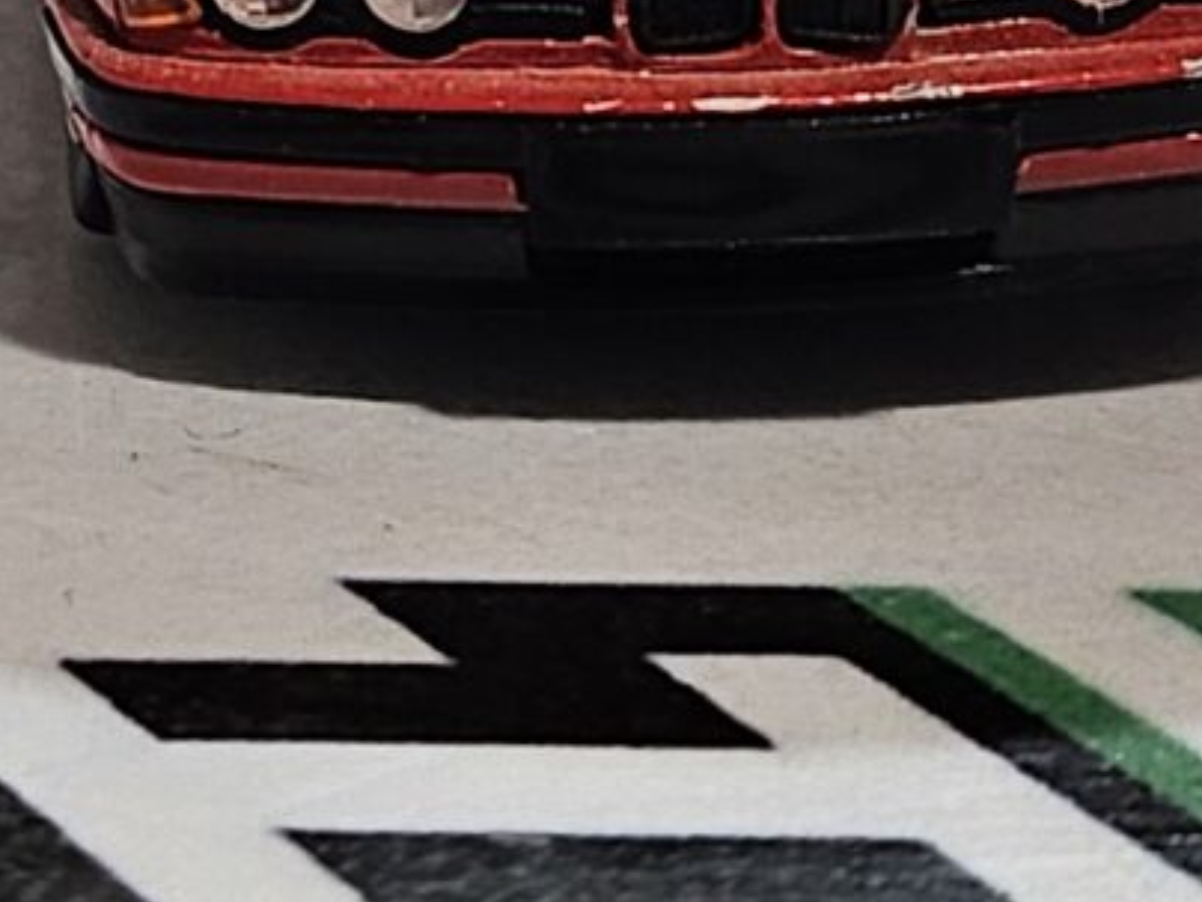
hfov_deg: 12.8
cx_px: -27
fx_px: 5278
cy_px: -143
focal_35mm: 152
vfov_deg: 9.6
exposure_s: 1/100
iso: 100
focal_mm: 5
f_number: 1.8
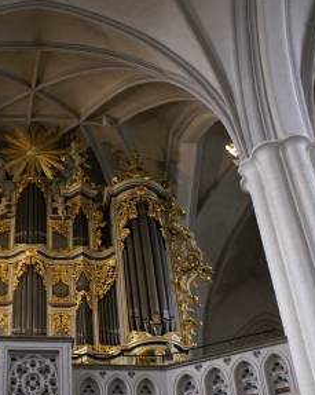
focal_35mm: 53
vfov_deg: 35.3
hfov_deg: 27.5
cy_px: 225
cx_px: 30
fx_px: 619
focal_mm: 18
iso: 100
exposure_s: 1/8
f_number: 3.5
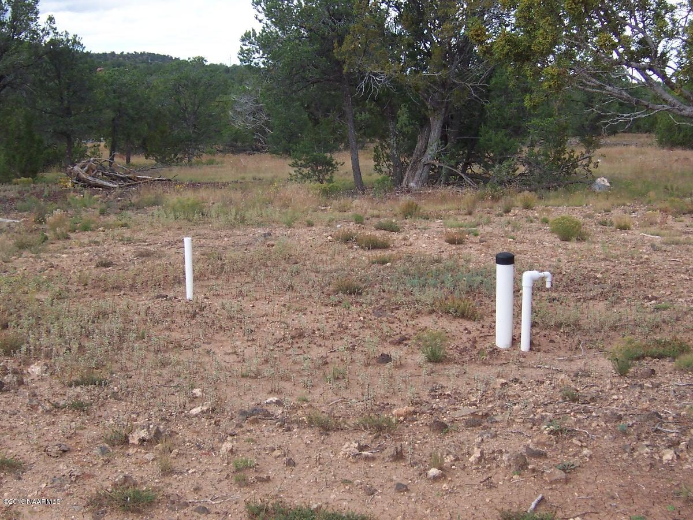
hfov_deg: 29.0
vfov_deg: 21.9
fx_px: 1341
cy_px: 260
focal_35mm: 67
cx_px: 346
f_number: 4
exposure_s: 1/250
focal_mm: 10.4
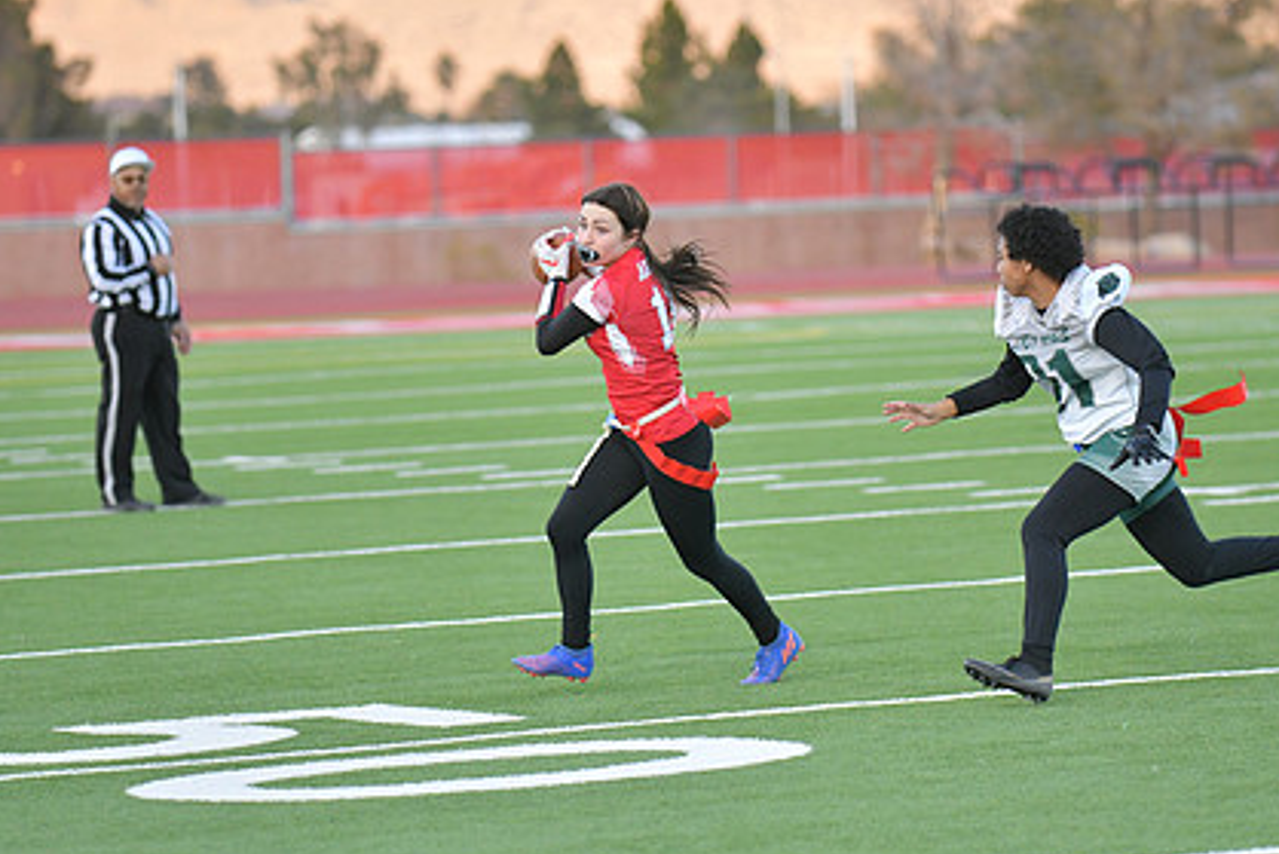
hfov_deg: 9.6
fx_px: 7641
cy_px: 387
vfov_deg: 6.4
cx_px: 688
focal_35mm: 215
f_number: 2.8
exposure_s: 1/3200
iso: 2000
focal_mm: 155
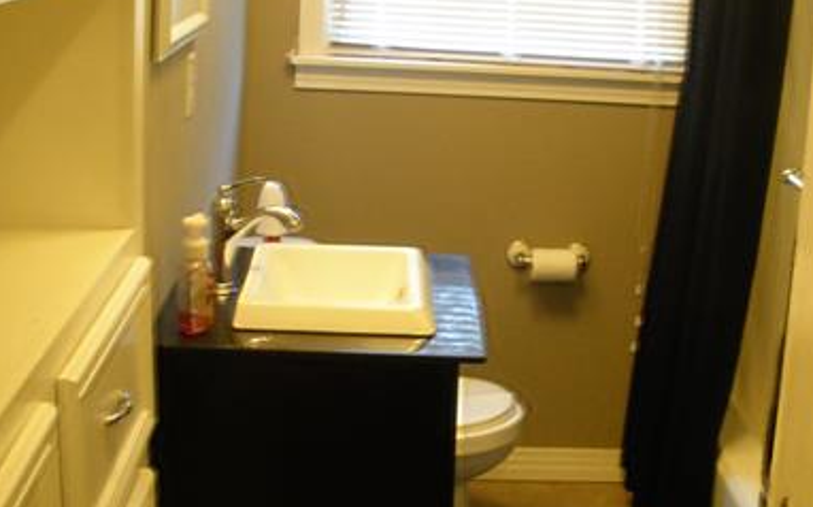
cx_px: 607
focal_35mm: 64
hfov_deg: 31.5
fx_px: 1417
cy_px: 254
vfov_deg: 20.3
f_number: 3.5
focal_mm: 6.3
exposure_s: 1/8
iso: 146
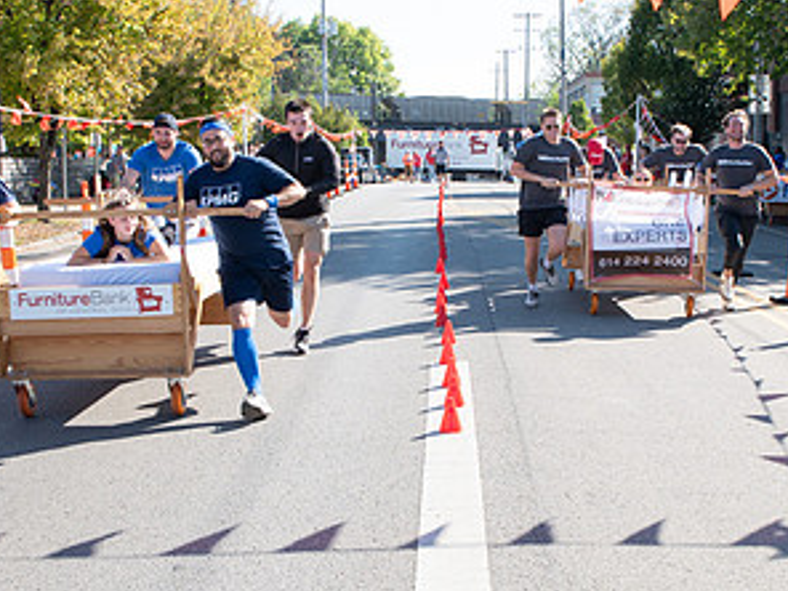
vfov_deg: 28.0
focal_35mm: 52
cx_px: 469
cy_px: 288
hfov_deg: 36.7
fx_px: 1184
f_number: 9
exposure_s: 1/200
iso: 320
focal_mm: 24
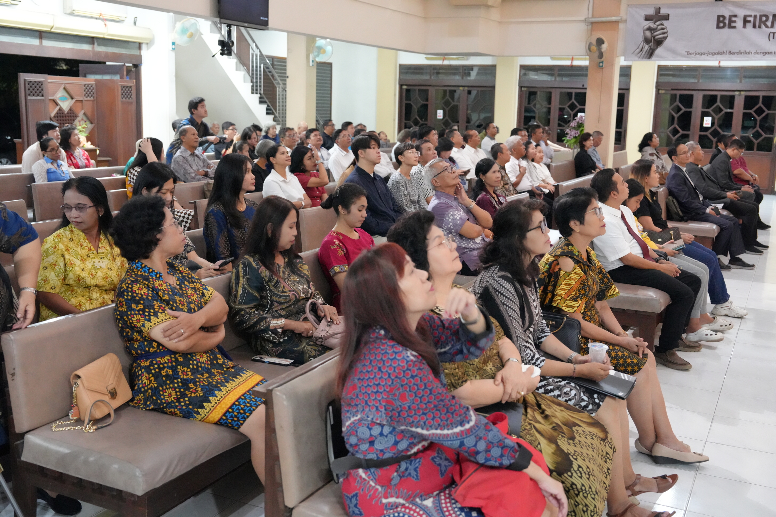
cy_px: 258
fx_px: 797
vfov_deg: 35.9
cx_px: 388
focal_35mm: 37
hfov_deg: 51.9
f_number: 4
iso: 8000
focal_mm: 37
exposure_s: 1/125
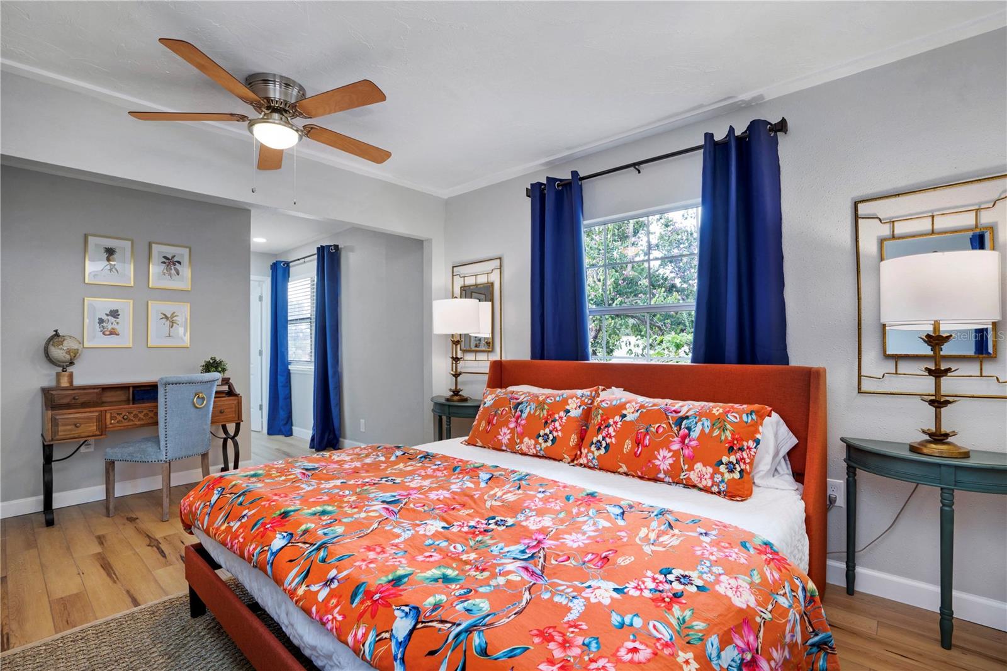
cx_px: 504
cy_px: 336
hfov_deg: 96.7
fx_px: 447
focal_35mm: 16
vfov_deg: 73.7
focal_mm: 16
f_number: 8
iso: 200
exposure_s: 1/5
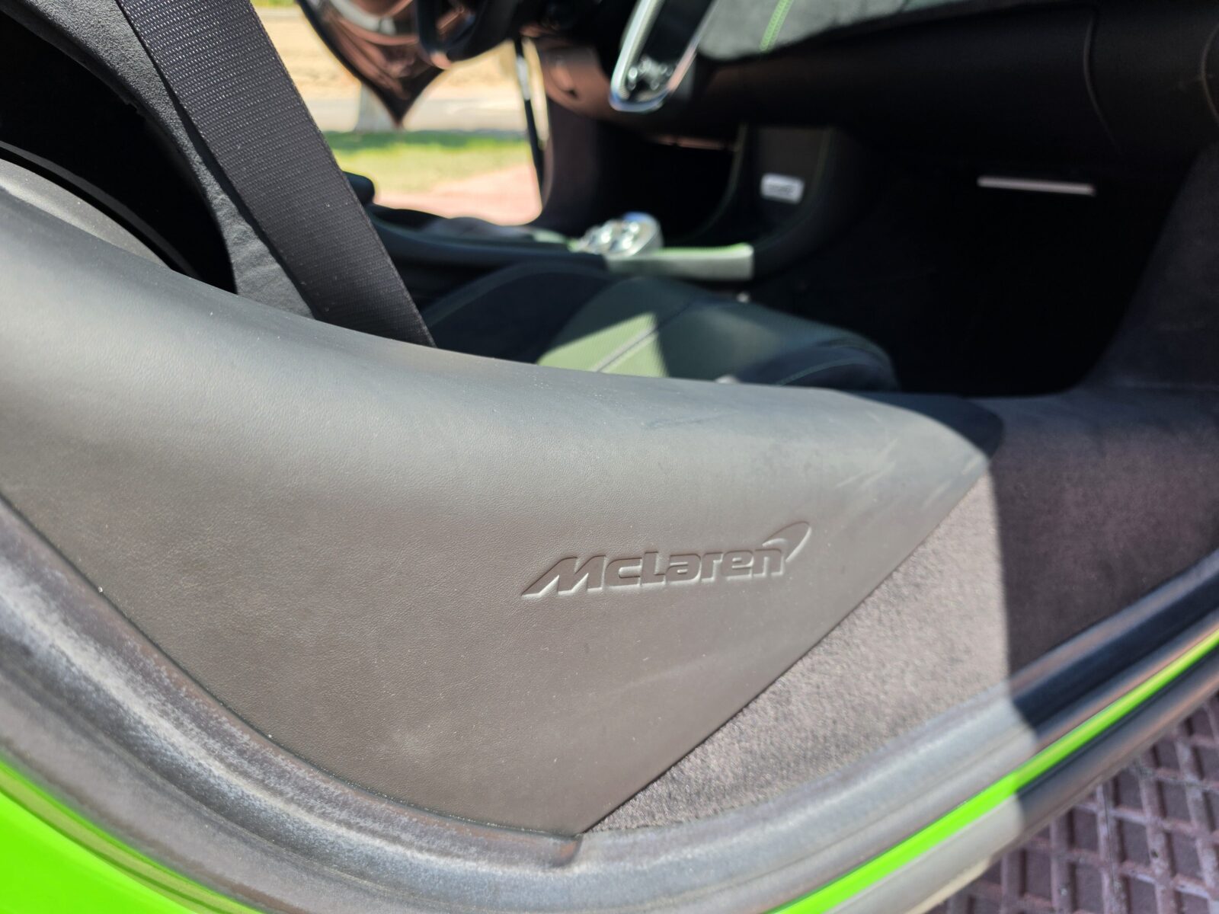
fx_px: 810
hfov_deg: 73.9
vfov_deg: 58.9
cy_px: 457
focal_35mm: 23
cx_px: 610
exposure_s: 1/1839
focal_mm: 6.5
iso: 64
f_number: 1.4
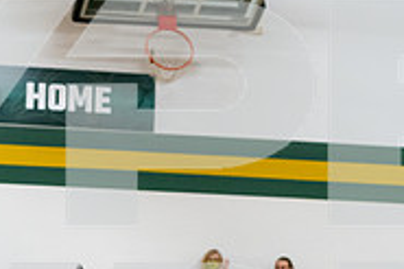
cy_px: 379
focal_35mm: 220
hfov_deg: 9.3
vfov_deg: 6.2
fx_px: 2467
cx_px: 31
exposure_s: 1/1250
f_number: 2.8
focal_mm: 70
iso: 3200
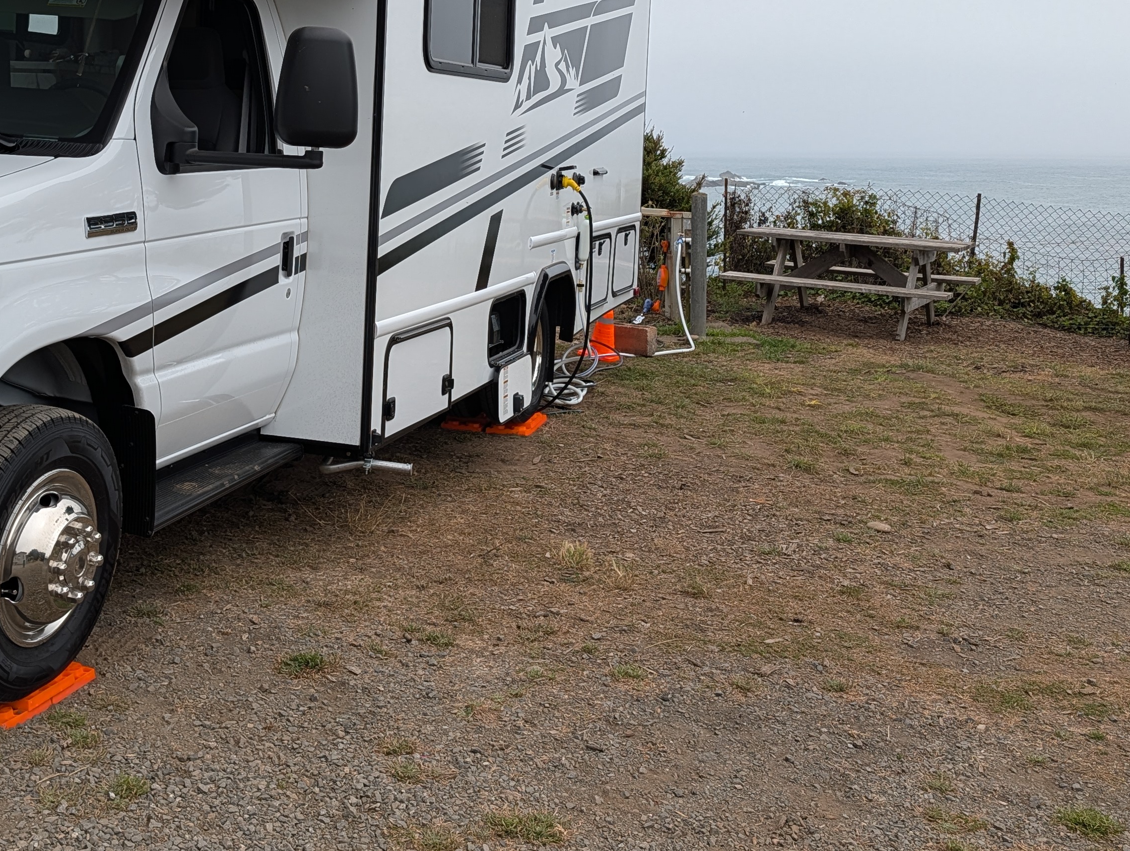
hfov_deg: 43.0
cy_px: 140
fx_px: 1406
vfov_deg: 32.5
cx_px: 350
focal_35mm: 43
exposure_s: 1/962
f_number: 1.68
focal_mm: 6.9
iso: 20
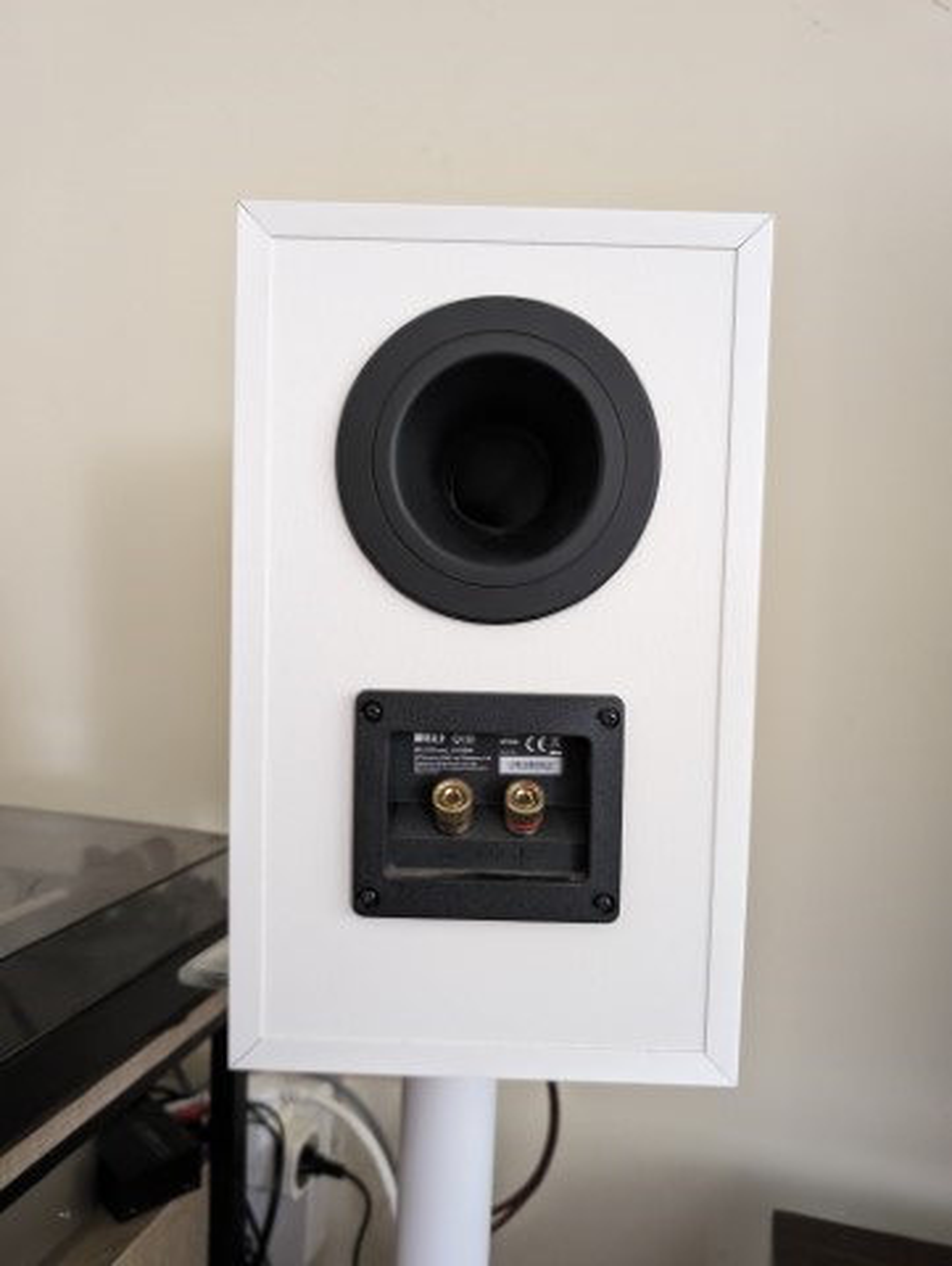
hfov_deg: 56.9
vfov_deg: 71.5
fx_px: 878
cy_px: 633
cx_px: 476
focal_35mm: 24
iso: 981
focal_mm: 6.9
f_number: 1.68
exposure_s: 1/60.4
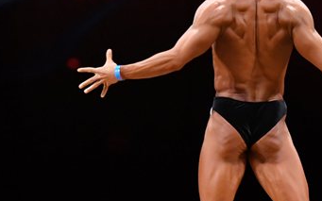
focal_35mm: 556
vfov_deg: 2.4
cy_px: 126
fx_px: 4878
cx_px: 308
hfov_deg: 3.8
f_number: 5.6
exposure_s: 1/400
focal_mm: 160
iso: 4000
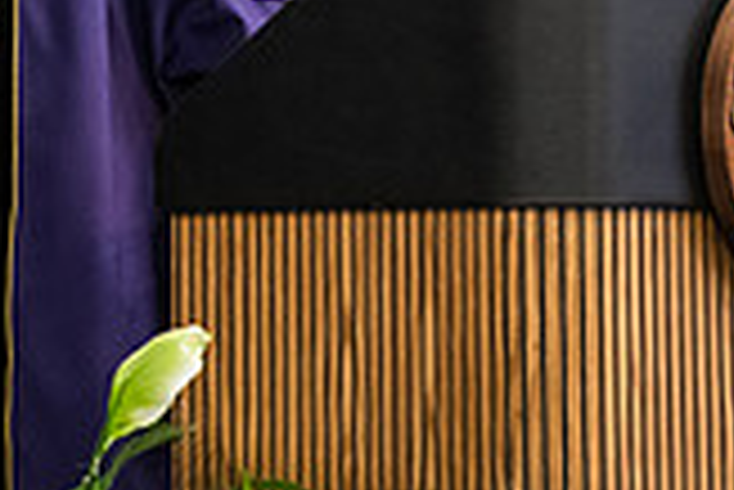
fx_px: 13060
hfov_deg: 3.2
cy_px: -254
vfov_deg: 2.1
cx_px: -95
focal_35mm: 640
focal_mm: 180
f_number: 3.2
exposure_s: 1/200
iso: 4000
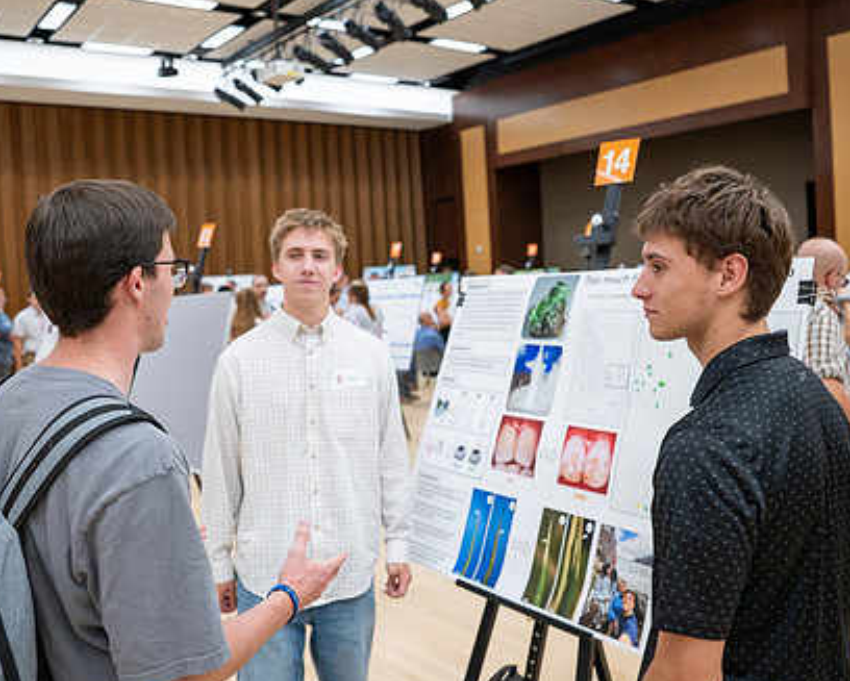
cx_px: 392
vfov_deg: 45.8
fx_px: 806
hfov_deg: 55.6
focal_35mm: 32
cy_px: 311
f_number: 2.8
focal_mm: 24
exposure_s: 1/160
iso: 640
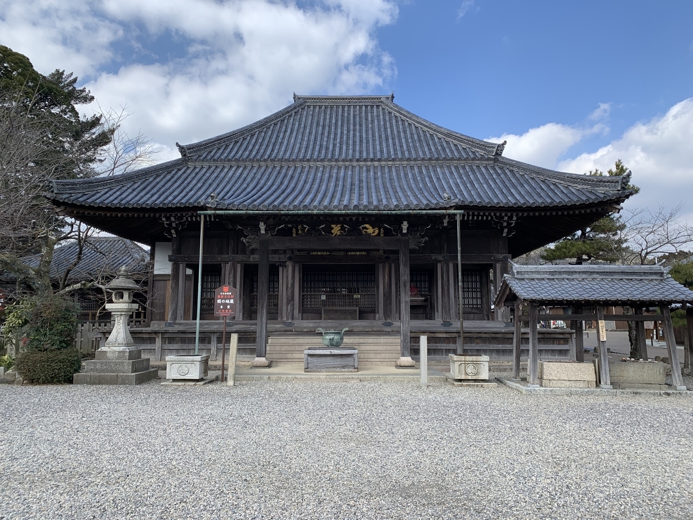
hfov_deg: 67.3
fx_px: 521
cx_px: 346
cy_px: 260
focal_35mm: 26
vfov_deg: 53.1
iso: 25
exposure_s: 1/1314
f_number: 1.8
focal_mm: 4.25
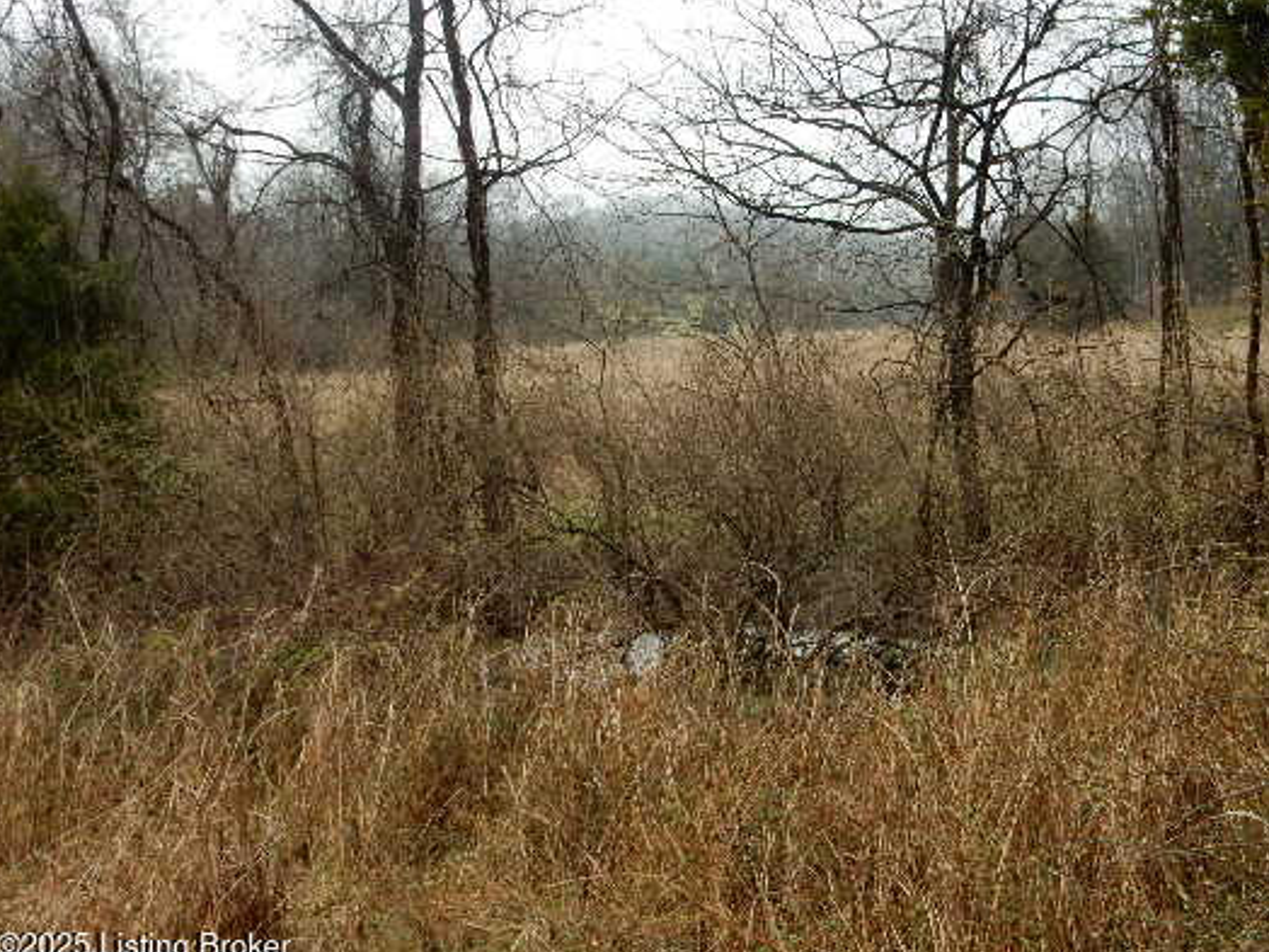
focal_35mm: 44
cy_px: 417
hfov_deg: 42.7
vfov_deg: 32.8
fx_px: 1613
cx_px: 758
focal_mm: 6.4
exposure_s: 1/200
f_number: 4
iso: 125
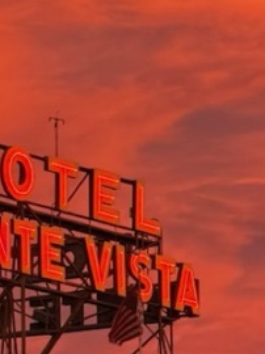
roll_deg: +0.5
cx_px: 27
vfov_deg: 4.8
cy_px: 434
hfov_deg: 3.6
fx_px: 4171
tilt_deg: +7.1
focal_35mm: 408
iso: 400
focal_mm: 16.89
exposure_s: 1/60
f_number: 2.8
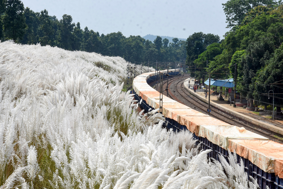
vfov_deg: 12.2
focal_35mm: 112
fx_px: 885
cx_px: 142
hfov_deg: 18.2
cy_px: 94
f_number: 13
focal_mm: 75
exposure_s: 1/400
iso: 400
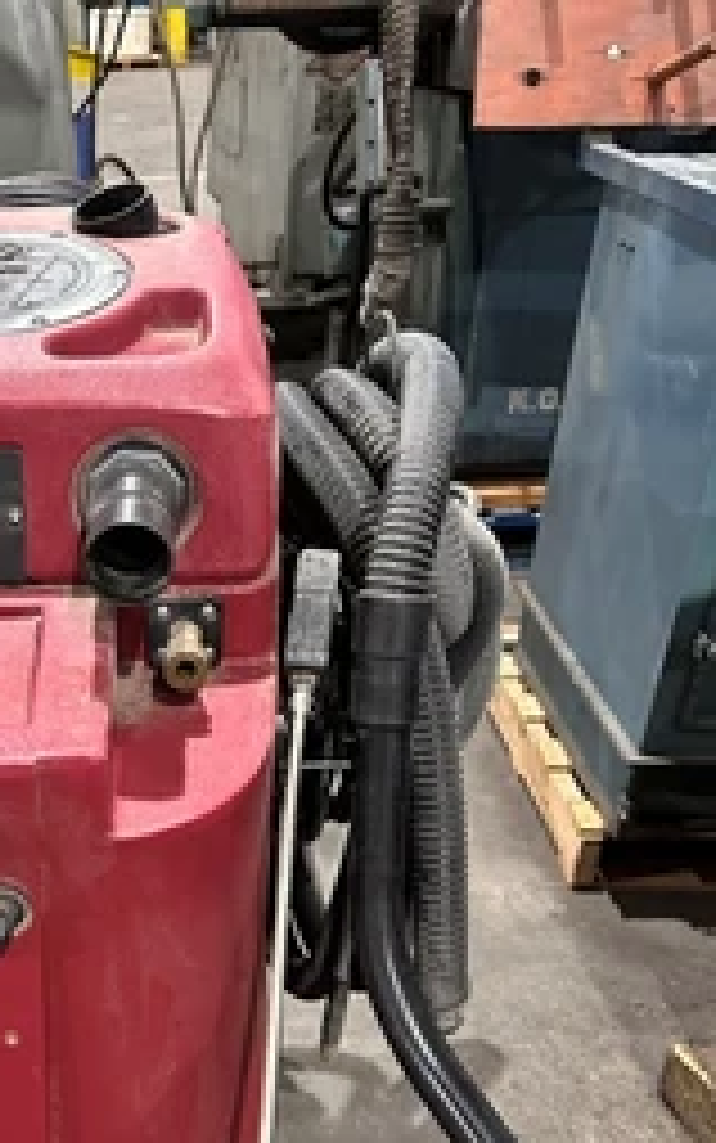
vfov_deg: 47.8
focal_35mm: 40
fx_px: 1247
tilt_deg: -32.8
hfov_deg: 30.5
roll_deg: +1.5
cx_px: 59
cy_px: 824
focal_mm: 6.86
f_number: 1.78
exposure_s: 1/60
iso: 640
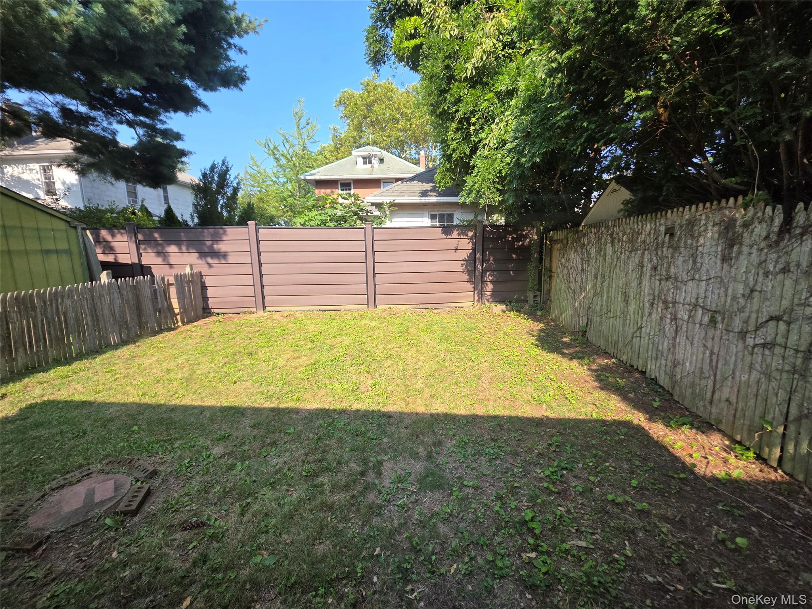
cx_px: 406
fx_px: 305
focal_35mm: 13
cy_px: 304
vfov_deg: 89.9
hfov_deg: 106.2
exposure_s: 1/2000
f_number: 1.9
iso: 125
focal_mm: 2.2
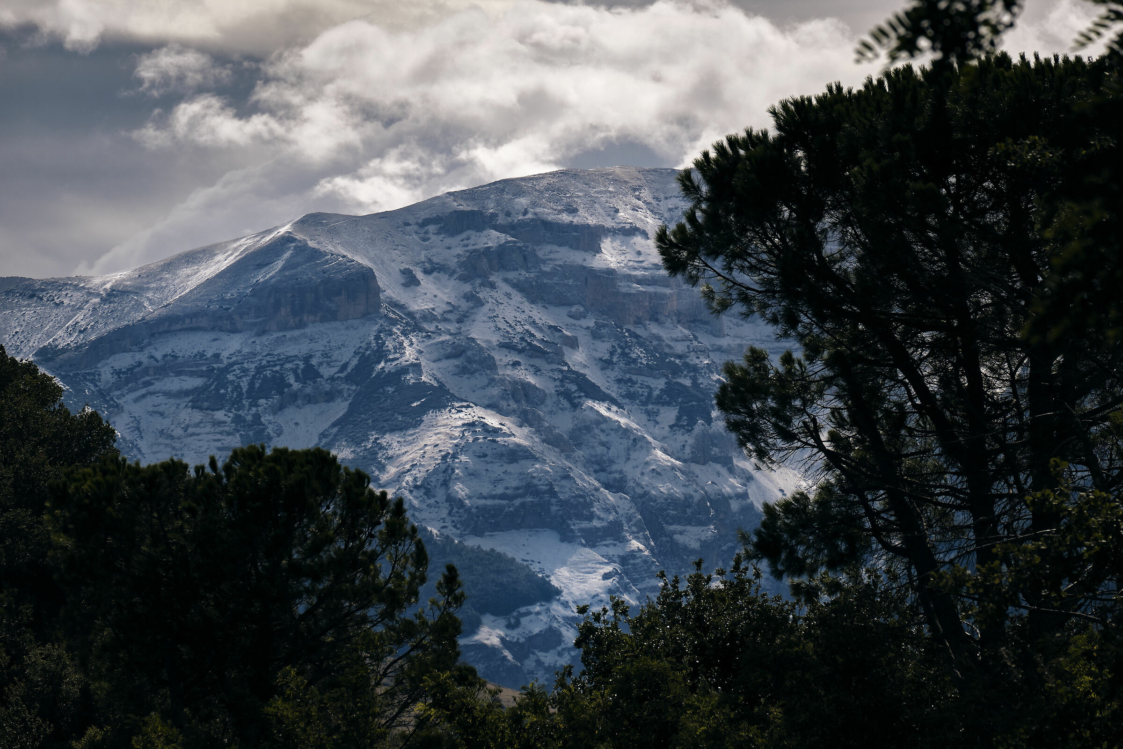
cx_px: 562
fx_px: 9576
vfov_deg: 4.5
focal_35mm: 307
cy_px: 374
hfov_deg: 6.7
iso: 250
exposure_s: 1/1250
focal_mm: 204.6
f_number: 10
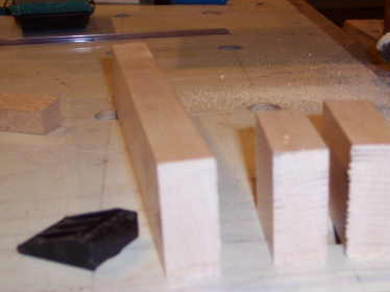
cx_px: 266
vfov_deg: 22.5
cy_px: 177
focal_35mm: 65
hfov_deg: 29.6
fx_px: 732
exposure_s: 1/30
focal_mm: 8
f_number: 2.8
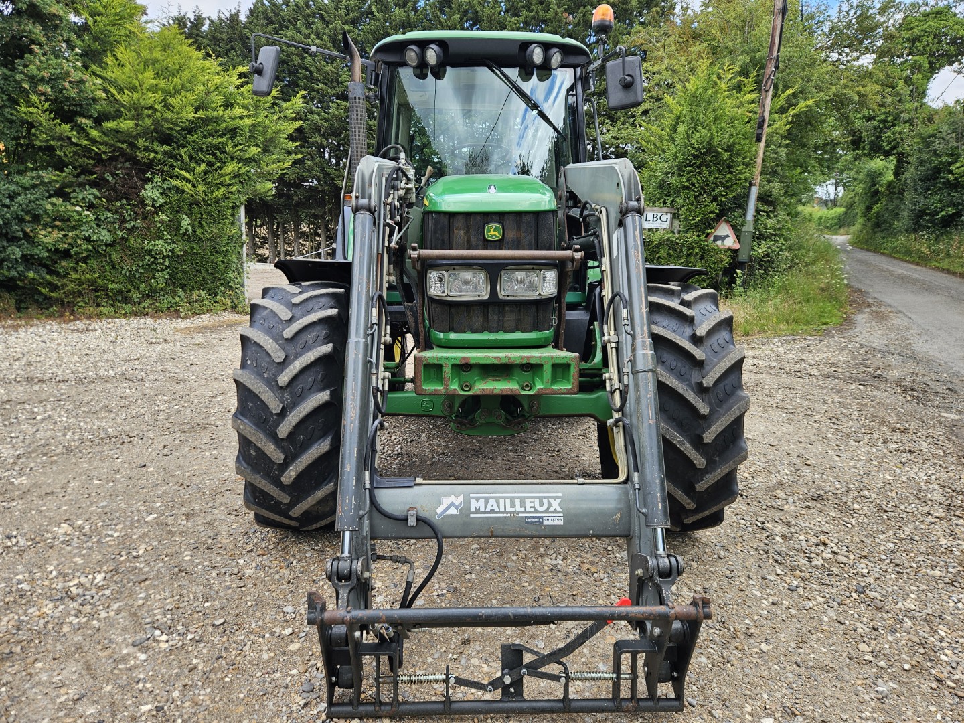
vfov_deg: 58.9
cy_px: 362
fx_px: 641
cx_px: 482
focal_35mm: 23
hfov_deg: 73.9
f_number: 1.8
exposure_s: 1/249
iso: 25
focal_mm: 5.4
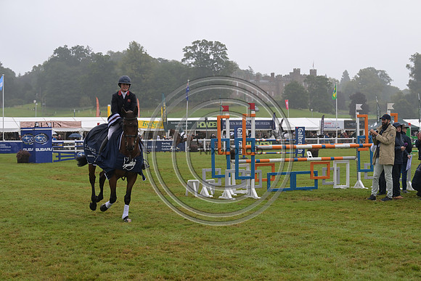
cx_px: 210
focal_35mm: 77
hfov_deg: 26.3
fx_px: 901
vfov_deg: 17.7
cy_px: 140
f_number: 5.6
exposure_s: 1/800
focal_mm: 77
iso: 560
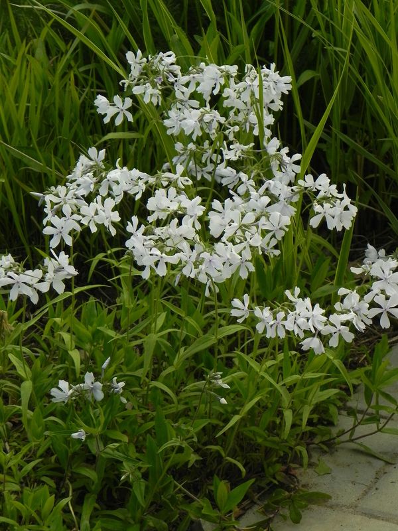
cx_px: 199
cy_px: 266
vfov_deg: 12.2
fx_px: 2483
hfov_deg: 9.2
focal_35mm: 162
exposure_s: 1/400
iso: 160
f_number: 5
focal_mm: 28.8
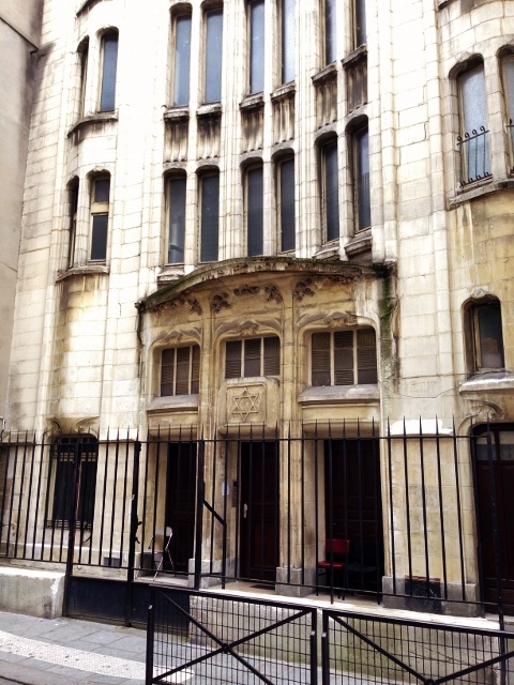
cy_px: 342
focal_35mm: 33
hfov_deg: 42.9
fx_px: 653
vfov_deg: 55.4
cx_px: 257
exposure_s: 1/120
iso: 50
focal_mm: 4.13
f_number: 2.4
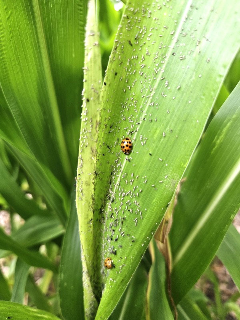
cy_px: 160
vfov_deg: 73.9
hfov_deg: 58.9
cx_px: 120
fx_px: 213
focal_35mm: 23
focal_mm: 5.4
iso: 100
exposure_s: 1/180
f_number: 1.8
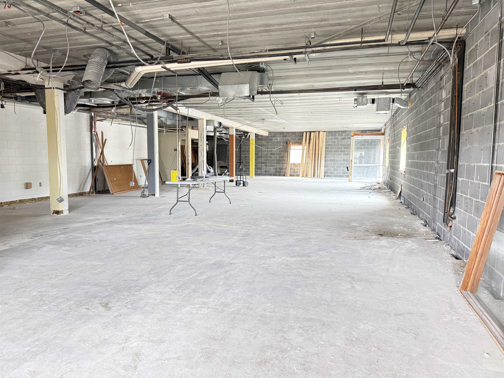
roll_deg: -0.5
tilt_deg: -4.7
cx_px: 252
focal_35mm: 24
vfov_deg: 56.8
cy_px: 189
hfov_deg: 71.6
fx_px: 349
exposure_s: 1/41
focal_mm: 6.76
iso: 800
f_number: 1.78
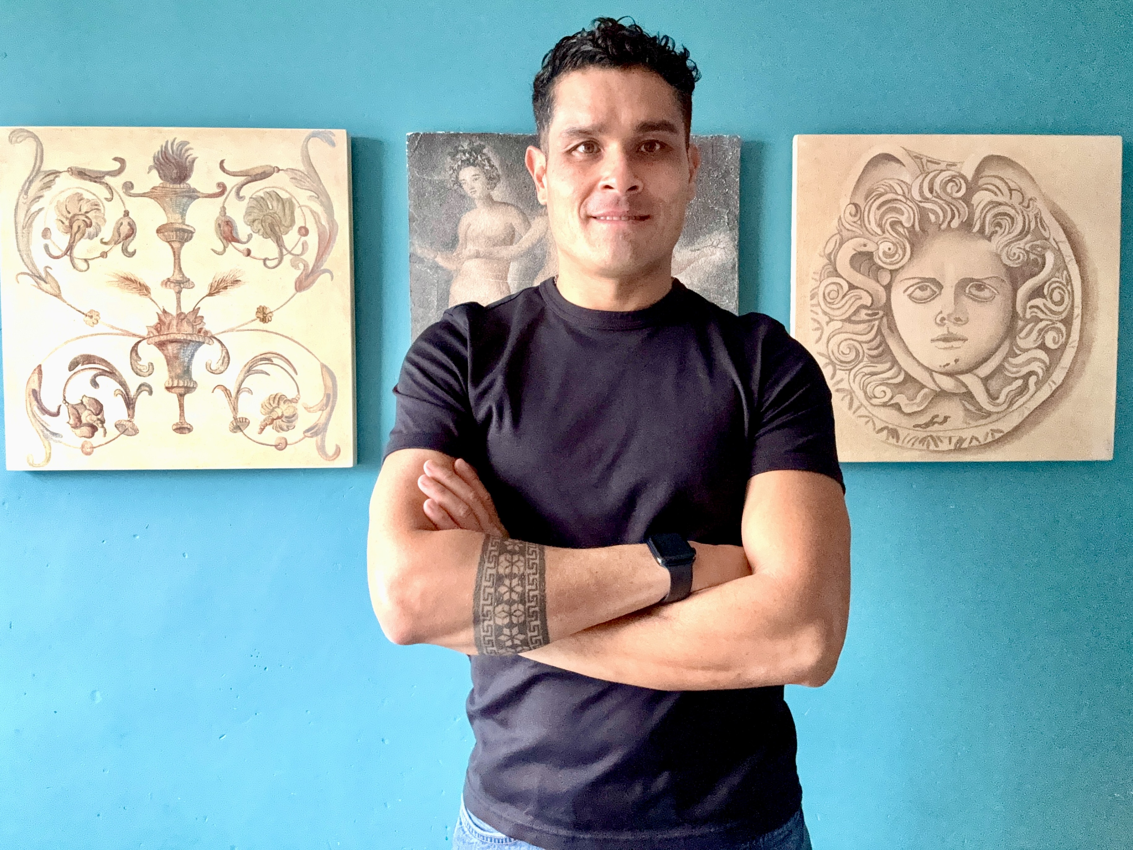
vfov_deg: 58.9
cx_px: 566
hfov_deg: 73.9
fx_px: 753
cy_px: 425
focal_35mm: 23
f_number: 1.9
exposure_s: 1/33
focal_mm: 2.69
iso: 250
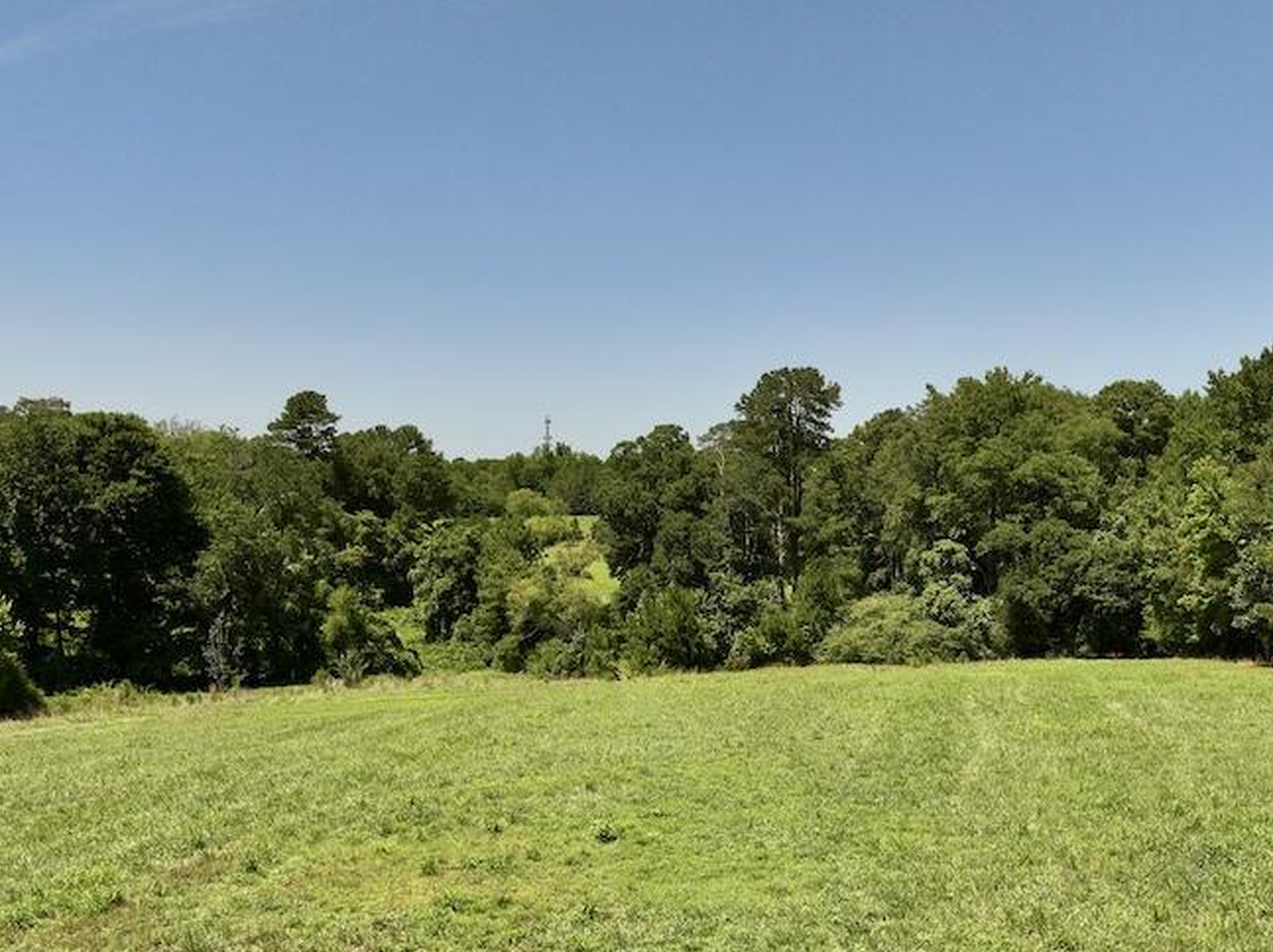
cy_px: 731
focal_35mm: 38
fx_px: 1396
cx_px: 756
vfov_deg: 36.6
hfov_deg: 48.8
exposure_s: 1/160
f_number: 2.8
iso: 100
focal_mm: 12.29
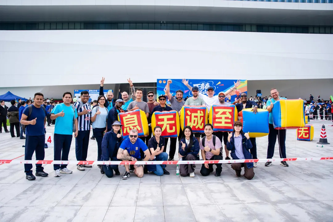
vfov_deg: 42.8
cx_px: 166
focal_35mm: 31
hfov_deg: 60.9
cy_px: 111
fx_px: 283
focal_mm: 30.6
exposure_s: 1/1000
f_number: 2.8
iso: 100
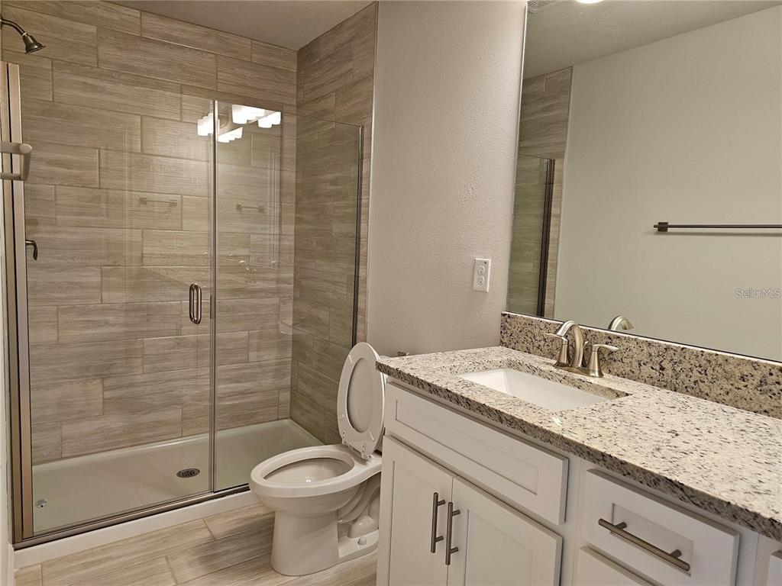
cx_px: 391
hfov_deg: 73.9
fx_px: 520
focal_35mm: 23
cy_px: 293
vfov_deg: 58.9
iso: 160
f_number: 1.7
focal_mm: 6.3
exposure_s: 1/120
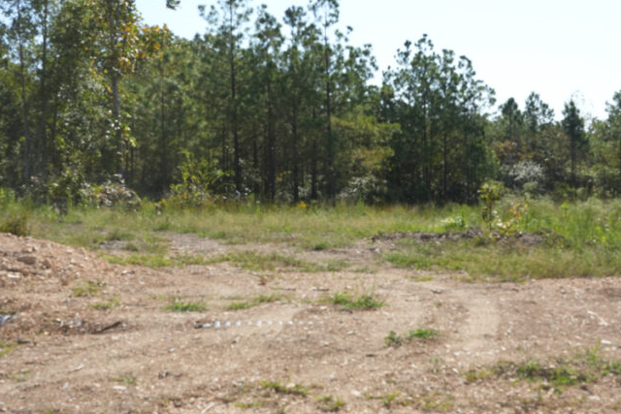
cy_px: 213
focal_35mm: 56
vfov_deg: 24.2
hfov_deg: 35.6
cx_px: 361
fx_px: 966
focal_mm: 35
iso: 640
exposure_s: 1/2000
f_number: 7.1
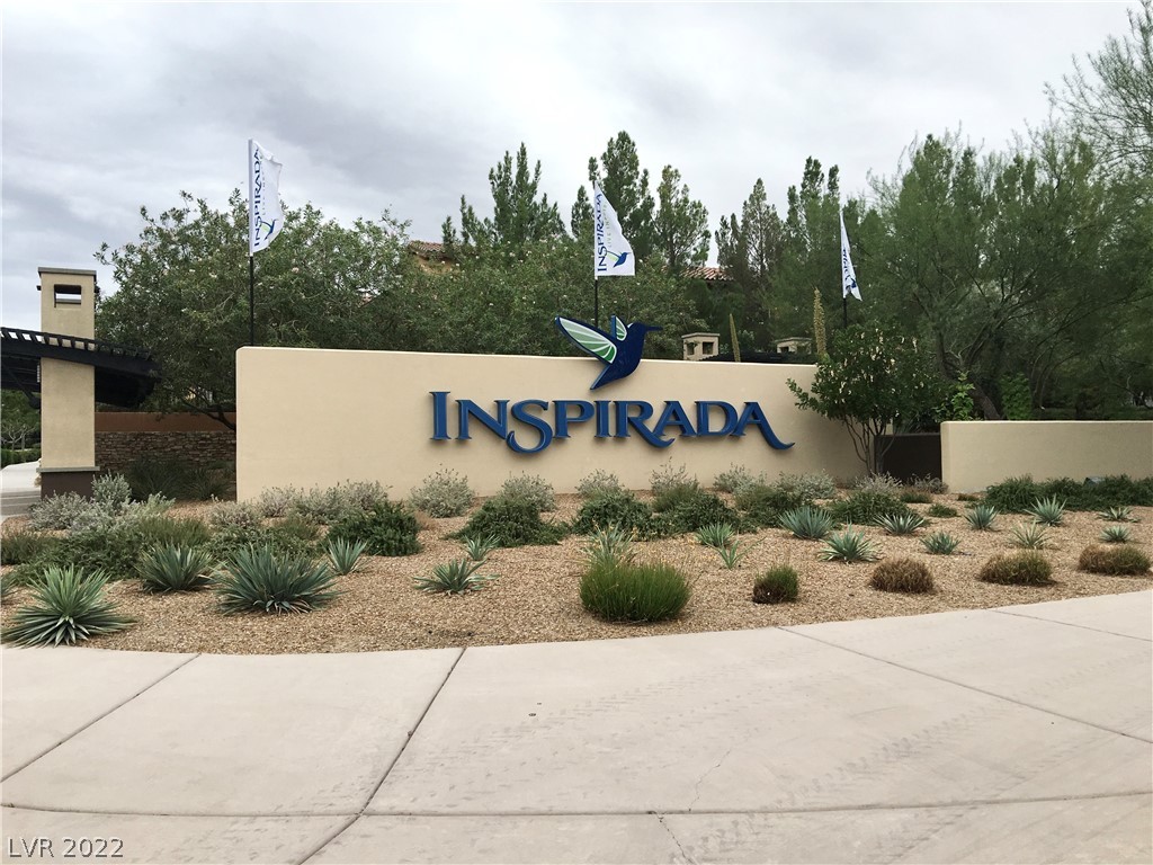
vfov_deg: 48.2
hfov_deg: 61.7
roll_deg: +0.5
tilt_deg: +2.9
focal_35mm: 29
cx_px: 576
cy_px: 432
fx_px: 966
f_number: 2.2
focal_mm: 4.15
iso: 25
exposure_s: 1/1282
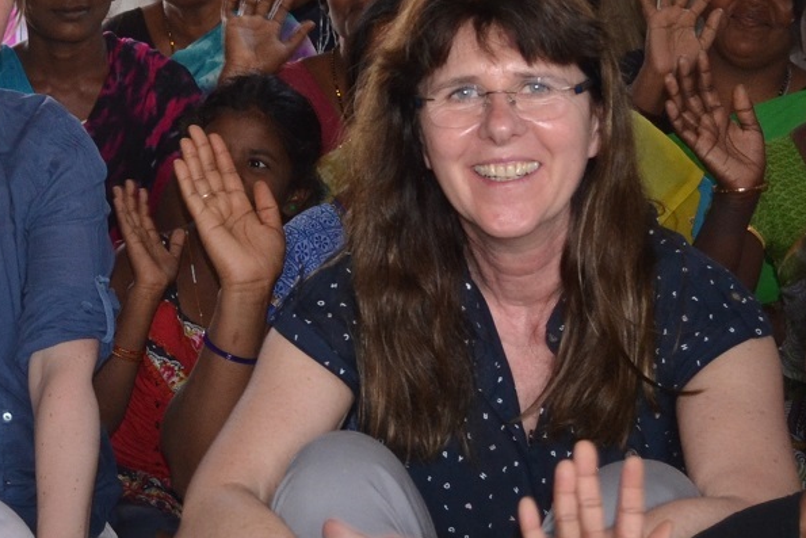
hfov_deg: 16.7
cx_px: 102
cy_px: 77
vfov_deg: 11.3
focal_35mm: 121
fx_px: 2710
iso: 400
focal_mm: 24
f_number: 4
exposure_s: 1/125
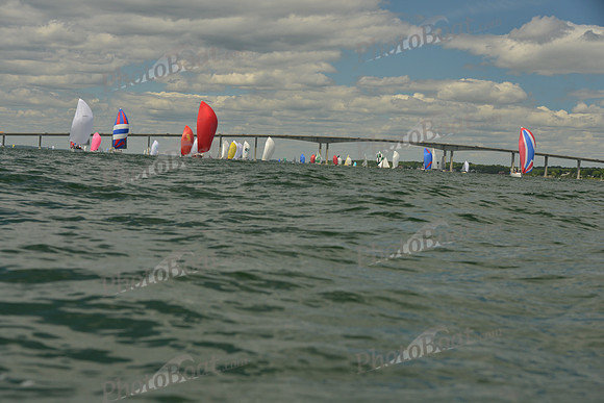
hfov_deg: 28.8
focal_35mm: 70
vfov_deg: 19.5
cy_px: 202
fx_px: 1175
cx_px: 302
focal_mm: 70
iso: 400
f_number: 7.1
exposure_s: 1/1000
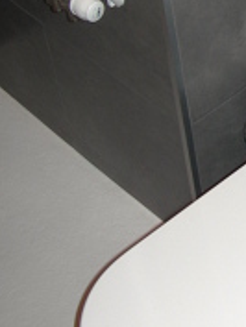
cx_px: 385
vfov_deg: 14.8
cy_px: -48
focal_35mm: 129
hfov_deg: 11.0
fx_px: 1221
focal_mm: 7.8
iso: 50
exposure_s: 1/60.1
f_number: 2.8
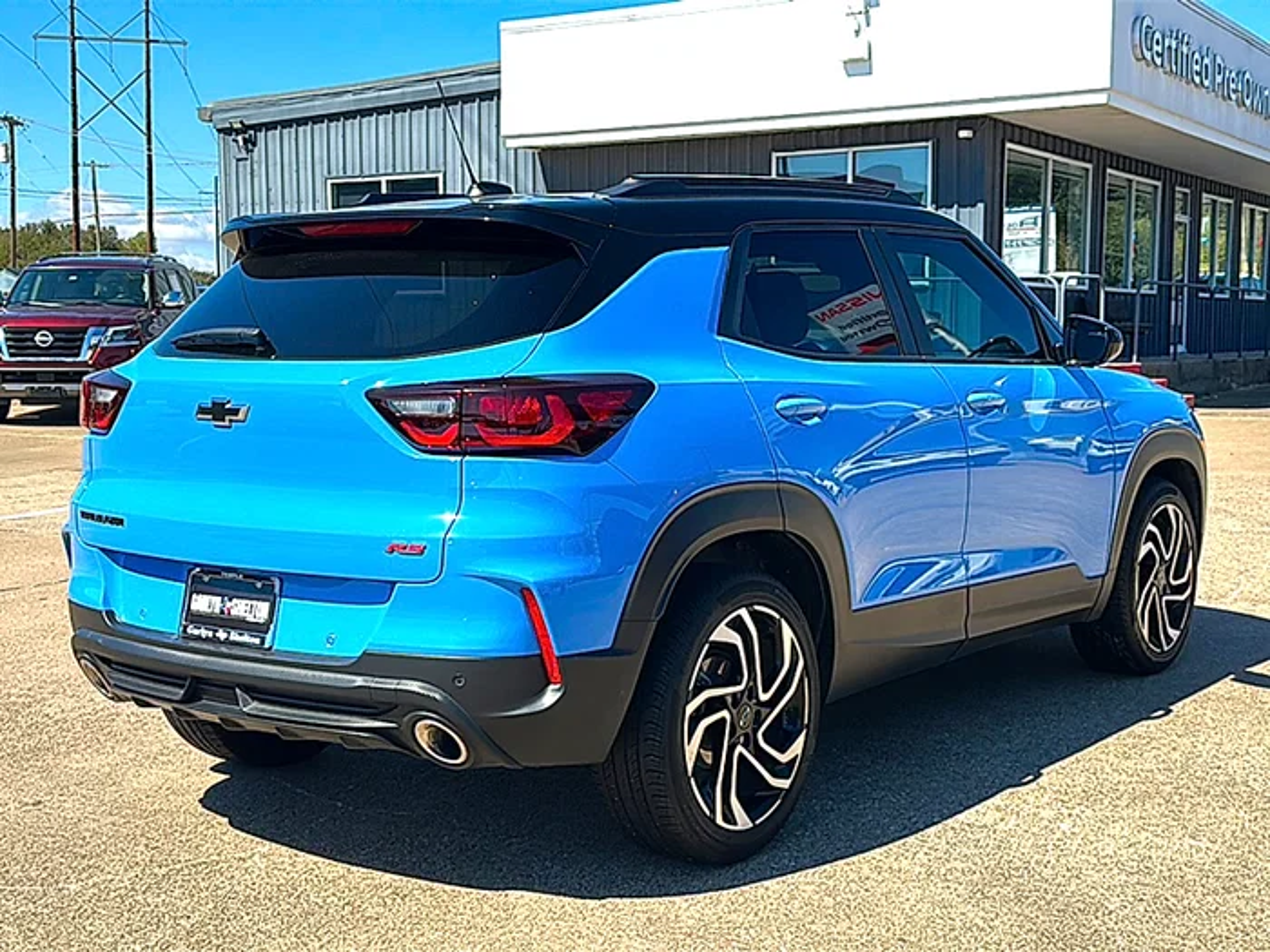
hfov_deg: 47.9
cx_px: 635
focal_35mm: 39
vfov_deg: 36.8
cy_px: 476
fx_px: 1431
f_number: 1.78
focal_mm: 6.86
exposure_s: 1/3745
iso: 80
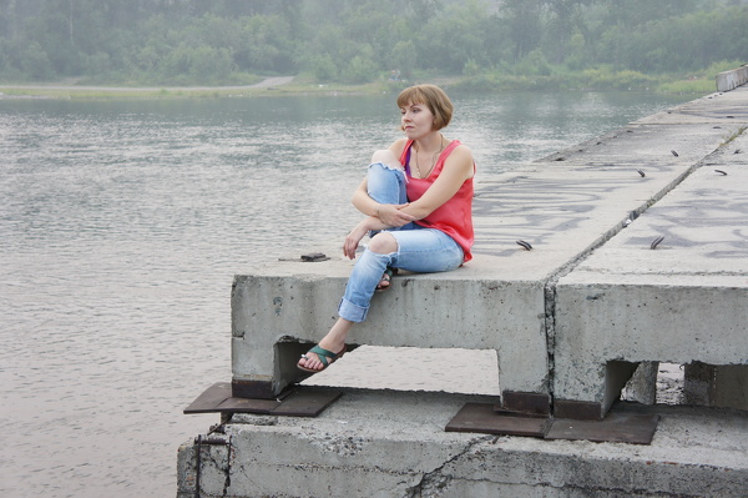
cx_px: 374
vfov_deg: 20.6
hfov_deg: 30.5
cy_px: 249
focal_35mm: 66
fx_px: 1370
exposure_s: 1/80
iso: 320
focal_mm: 44
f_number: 5
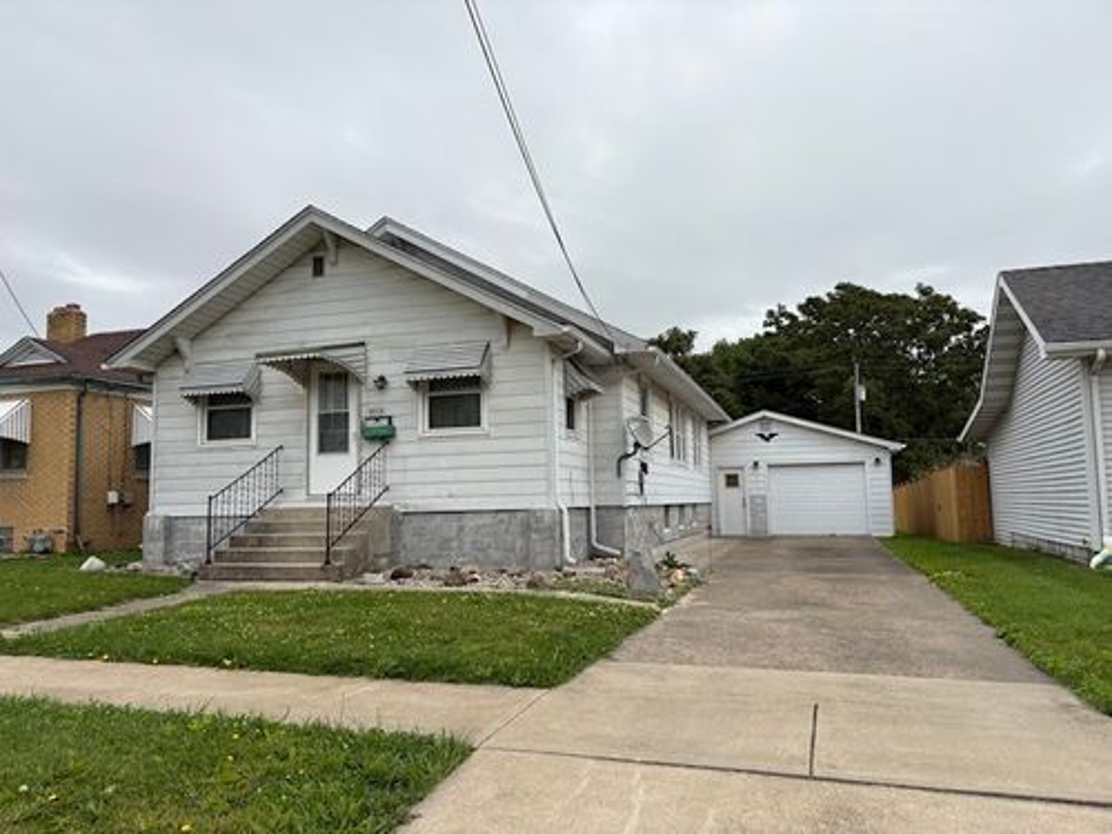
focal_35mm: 26
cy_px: 417
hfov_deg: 67.3
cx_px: 556
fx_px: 835
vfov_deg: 53.1
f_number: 1.6
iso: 50
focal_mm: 5.96
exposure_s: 1/5814
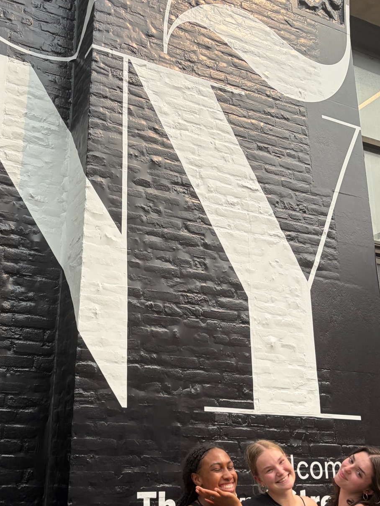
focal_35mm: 44
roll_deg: +0.3
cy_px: 265
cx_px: 174
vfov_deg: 42.9
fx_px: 644
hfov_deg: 32.9
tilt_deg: +17.9
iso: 50
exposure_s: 1/1626
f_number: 1.6
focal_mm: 5.96
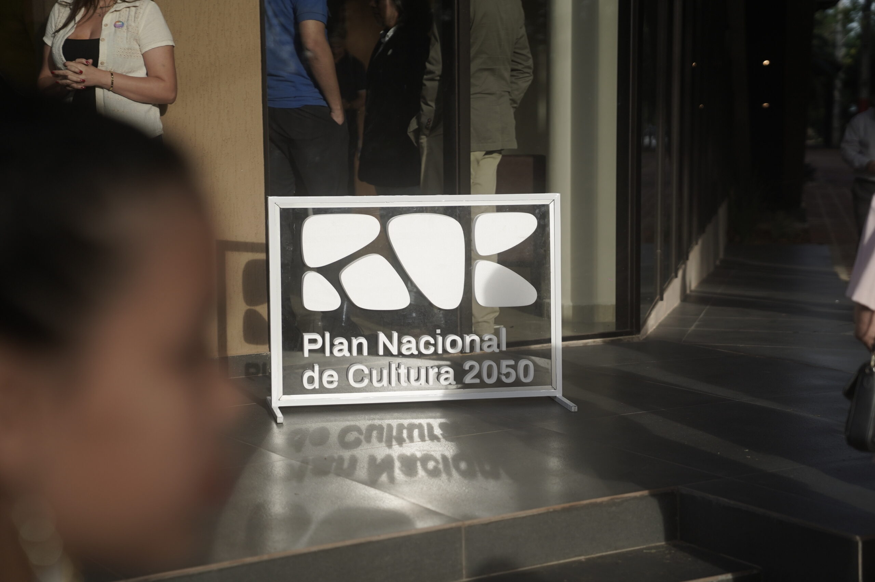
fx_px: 1700
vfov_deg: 19.4
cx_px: 438
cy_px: 291
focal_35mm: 70
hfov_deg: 28.9
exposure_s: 1/5000
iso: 320
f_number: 2.8
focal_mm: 70
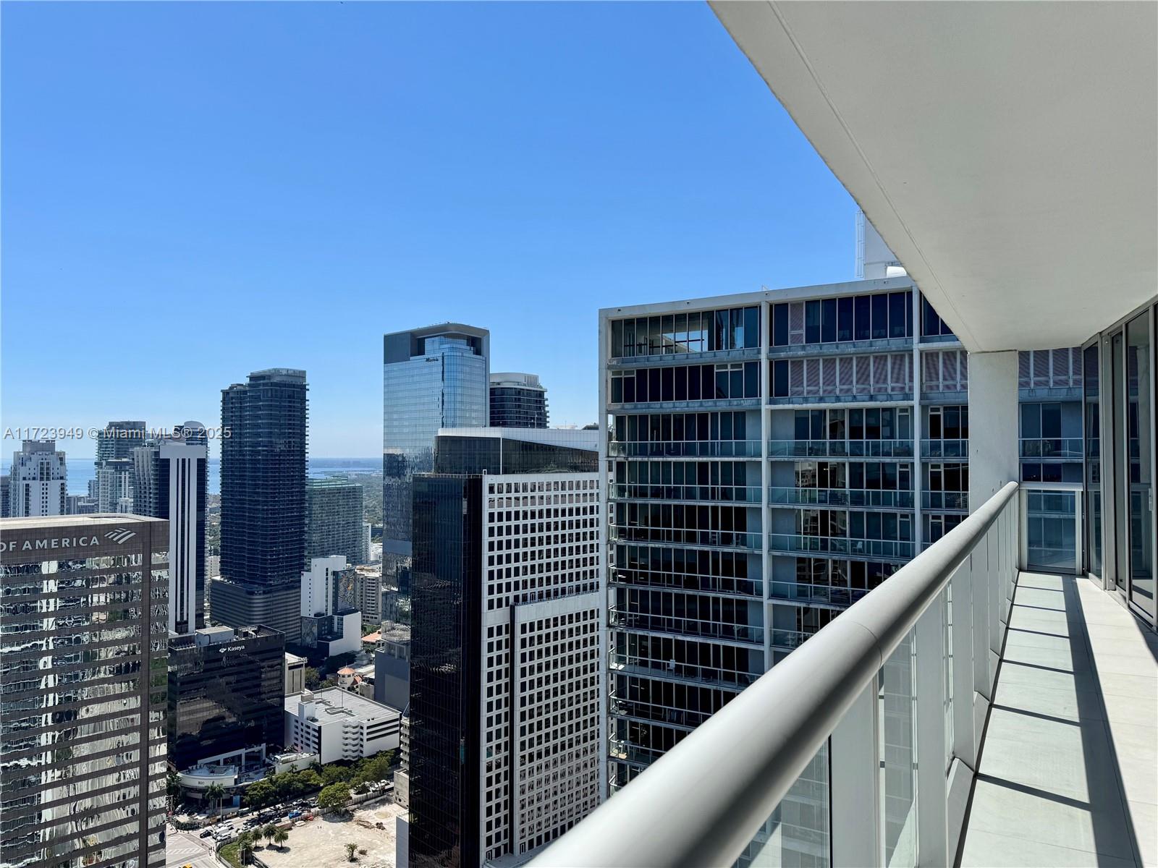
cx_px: 579
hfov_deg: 71.6
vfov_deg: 56.8
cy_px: 434
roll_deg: -0.2
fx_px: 803
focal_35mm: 24
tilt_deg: +1.1
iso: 80
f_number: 1.78
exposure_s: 1/6410
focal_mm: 6.76
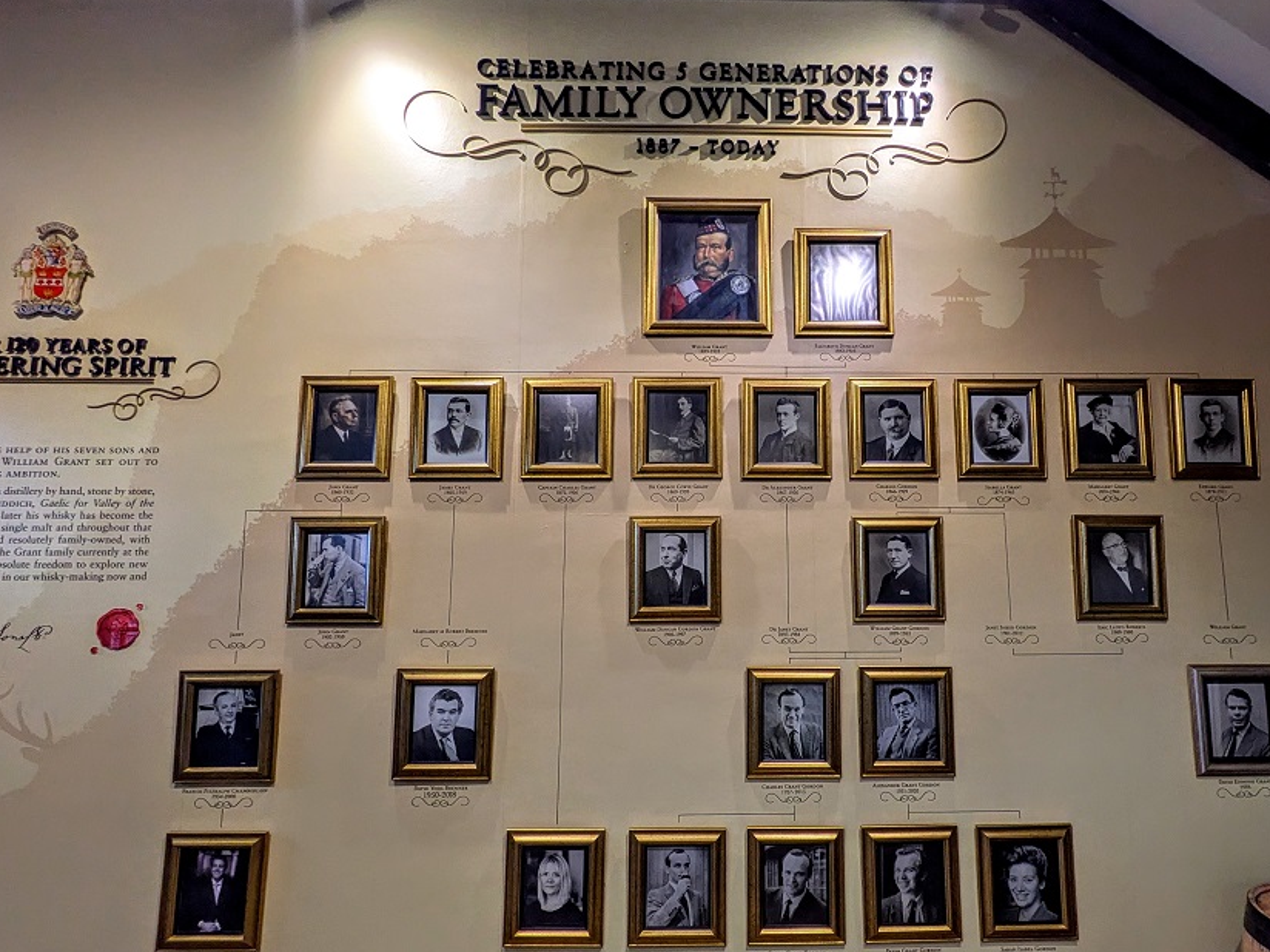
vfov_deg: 74.3
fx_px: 624
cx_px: 727
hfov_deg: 90.4
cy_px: 547
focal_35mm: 17
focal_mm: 1.83
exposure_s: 1/100
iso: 153
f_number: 2.2
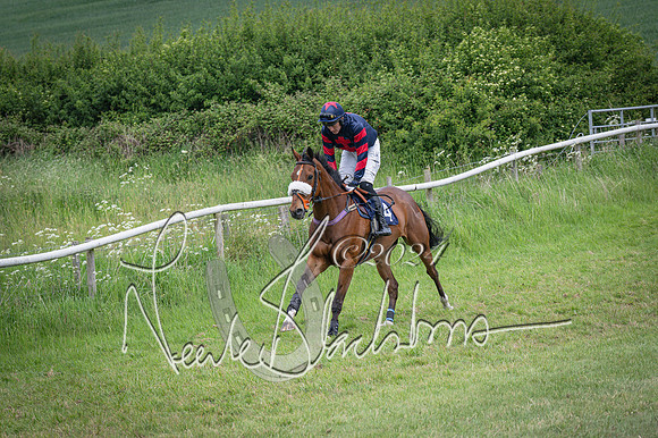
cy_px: 219
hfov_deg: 15.4
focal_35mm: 133
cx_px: 329
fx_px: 2429
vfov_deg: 10.3
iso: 400
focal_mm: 89
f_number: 5
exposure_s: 1/1600
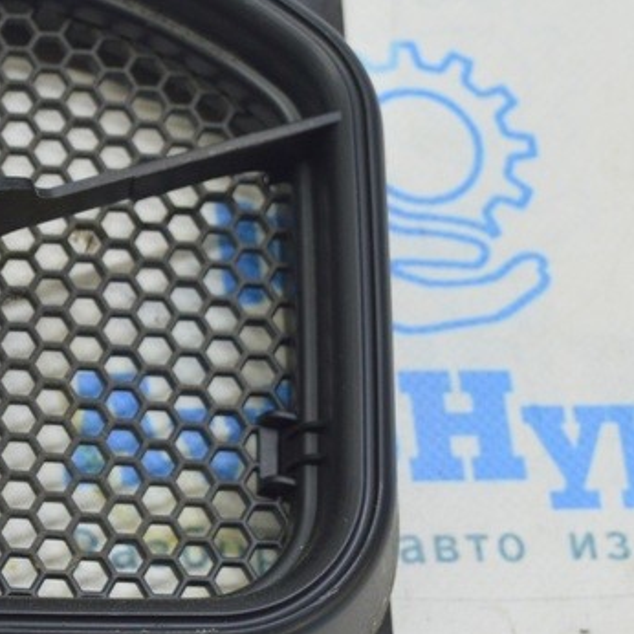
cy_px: 388
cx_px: -172
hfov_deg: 15.3
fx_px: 2264
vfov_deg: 15.9
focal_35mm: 109
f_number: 5.6
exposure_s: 1/20
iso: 400
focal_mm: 29
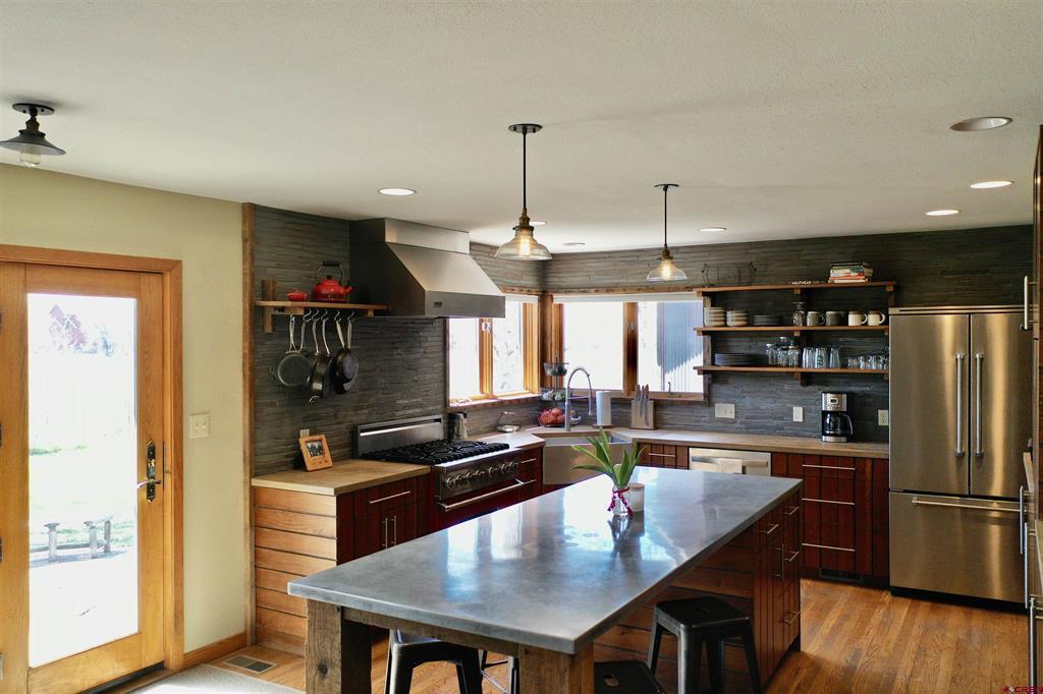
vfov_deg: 46.4
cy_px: 347
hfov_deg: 65.5
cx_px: 522
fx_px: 811
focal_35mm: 28
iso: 250
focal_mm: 10.26
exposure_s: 1/30
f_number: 2.8
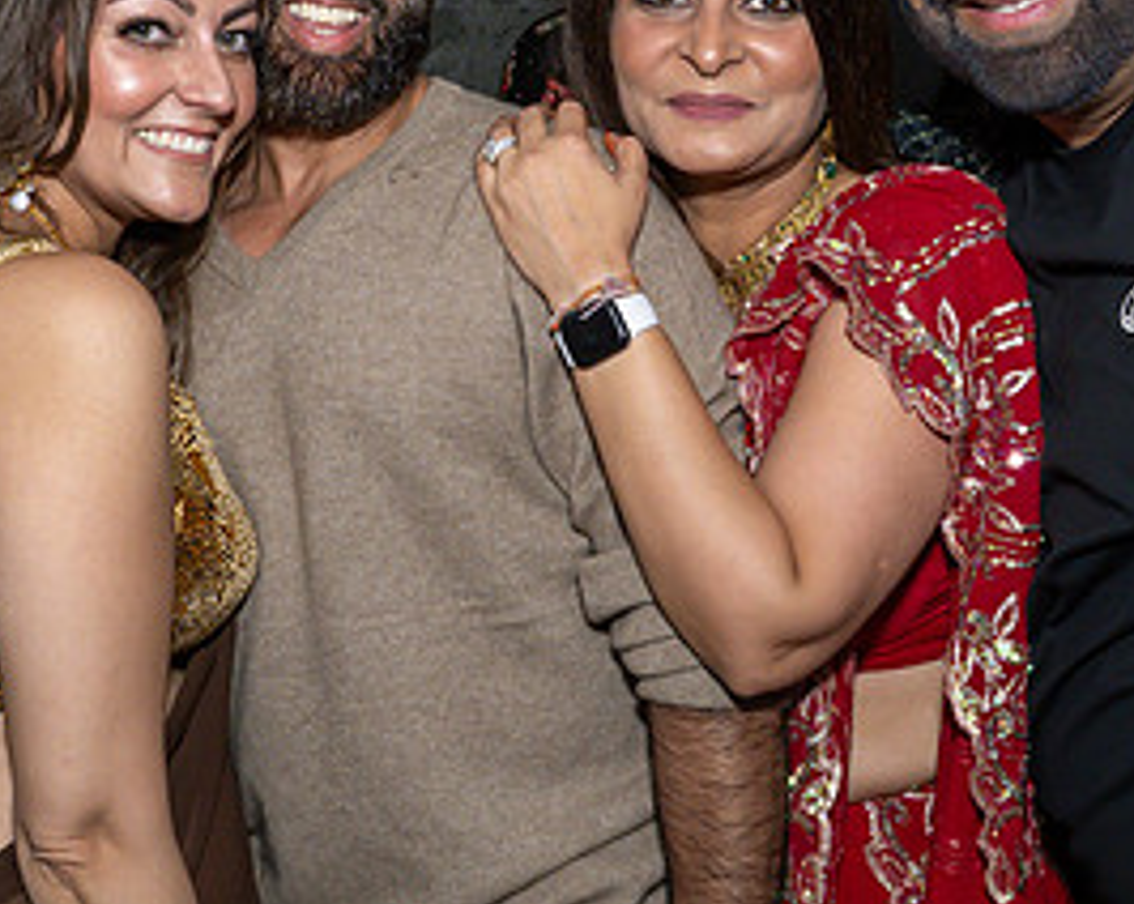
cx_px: 405
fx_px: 2279
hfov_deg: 27.8
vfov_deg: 22.3
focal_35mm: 68
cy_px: 263
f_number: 7.1
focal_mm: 17
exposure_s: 1/250
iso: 800
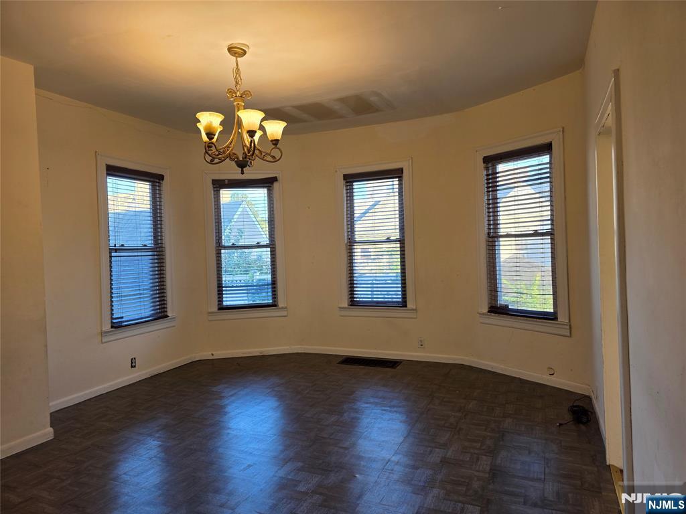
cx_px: 343
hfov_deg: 73.9
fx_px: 456
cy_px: 257
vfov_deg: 58.9
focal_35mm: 23
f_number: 1.7
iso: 64
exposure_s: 1/120
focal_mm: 6.3
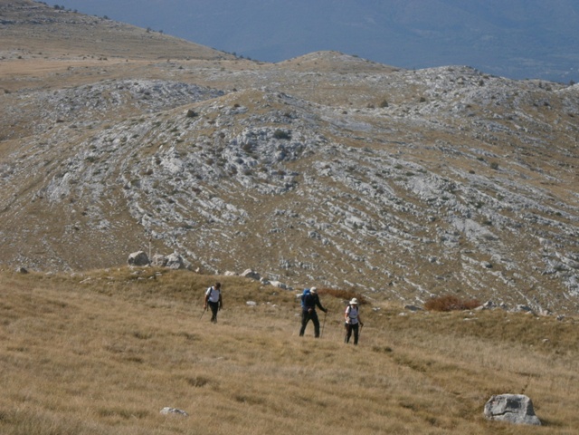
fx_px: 2174
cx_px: 290
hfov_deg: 15.2
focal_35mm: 130
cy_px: 218
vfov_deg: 11.4
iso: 80
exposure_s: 1/320
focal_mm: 23.5
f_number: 6.5
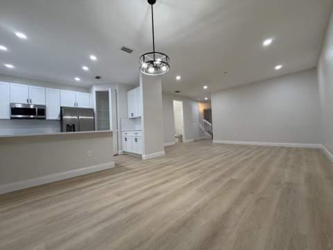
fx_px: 135
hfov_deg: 102.1
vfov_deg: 85.7
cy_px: 125
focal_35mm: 14
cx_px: 166
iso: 160
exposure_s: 1/120
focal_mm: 2.22
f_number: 2.2
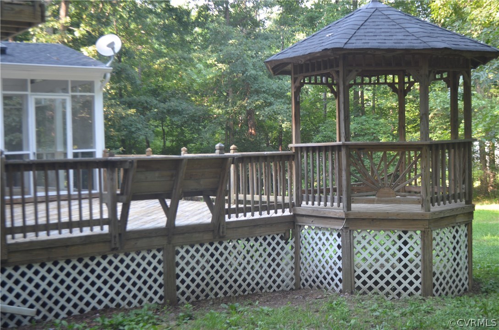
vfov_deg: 26.4
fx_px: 705
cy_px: 165
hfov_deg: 39.0
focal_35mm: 51
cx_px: 250
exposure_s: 1/80
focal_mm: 34
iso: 400
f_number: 5
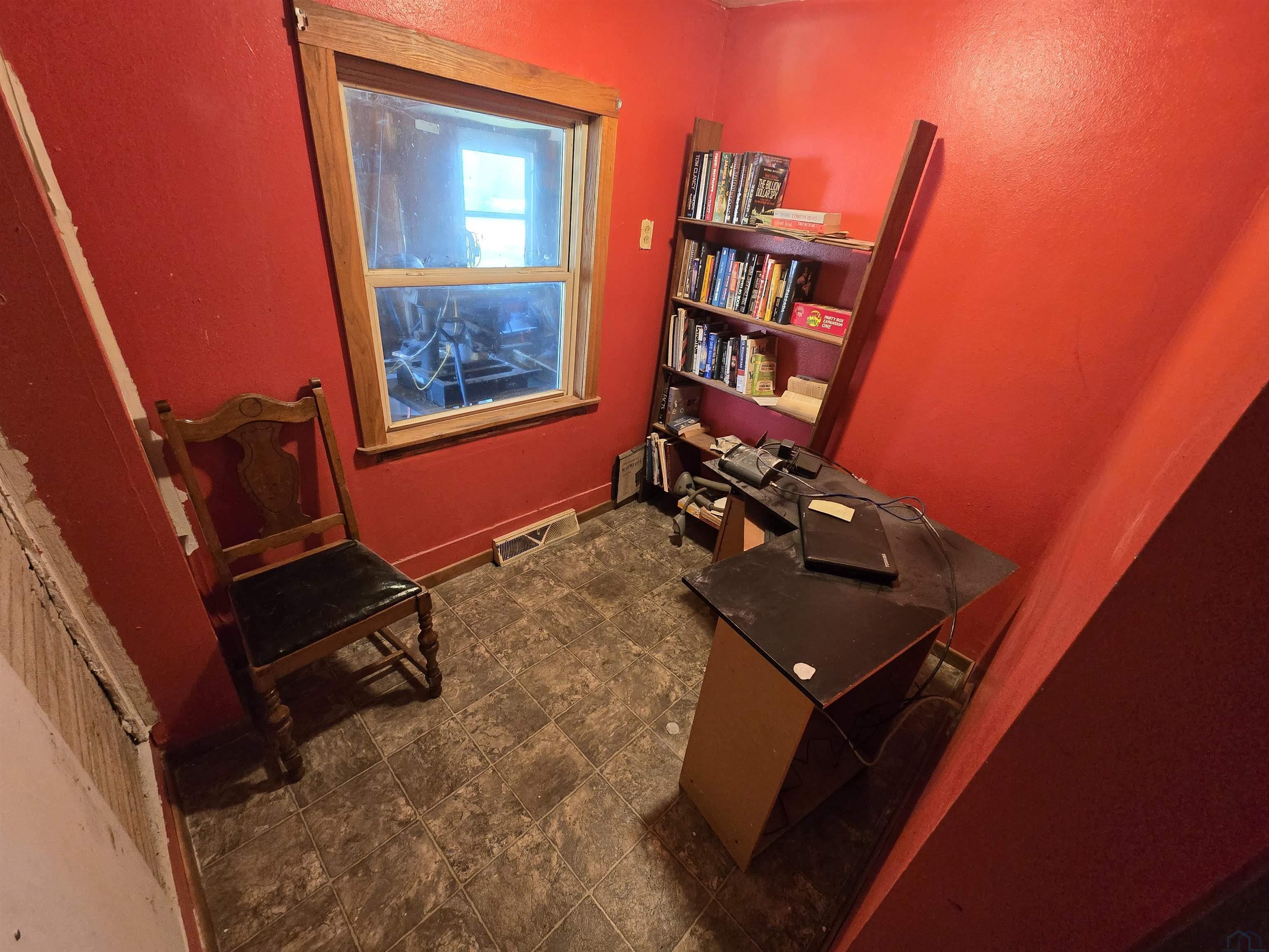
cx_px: 634
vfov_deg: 89.9
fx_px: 477
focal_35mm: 13
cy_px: 476
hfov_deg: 106.2
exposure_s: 1/60
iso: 500
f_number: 2.2
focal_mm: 2.2
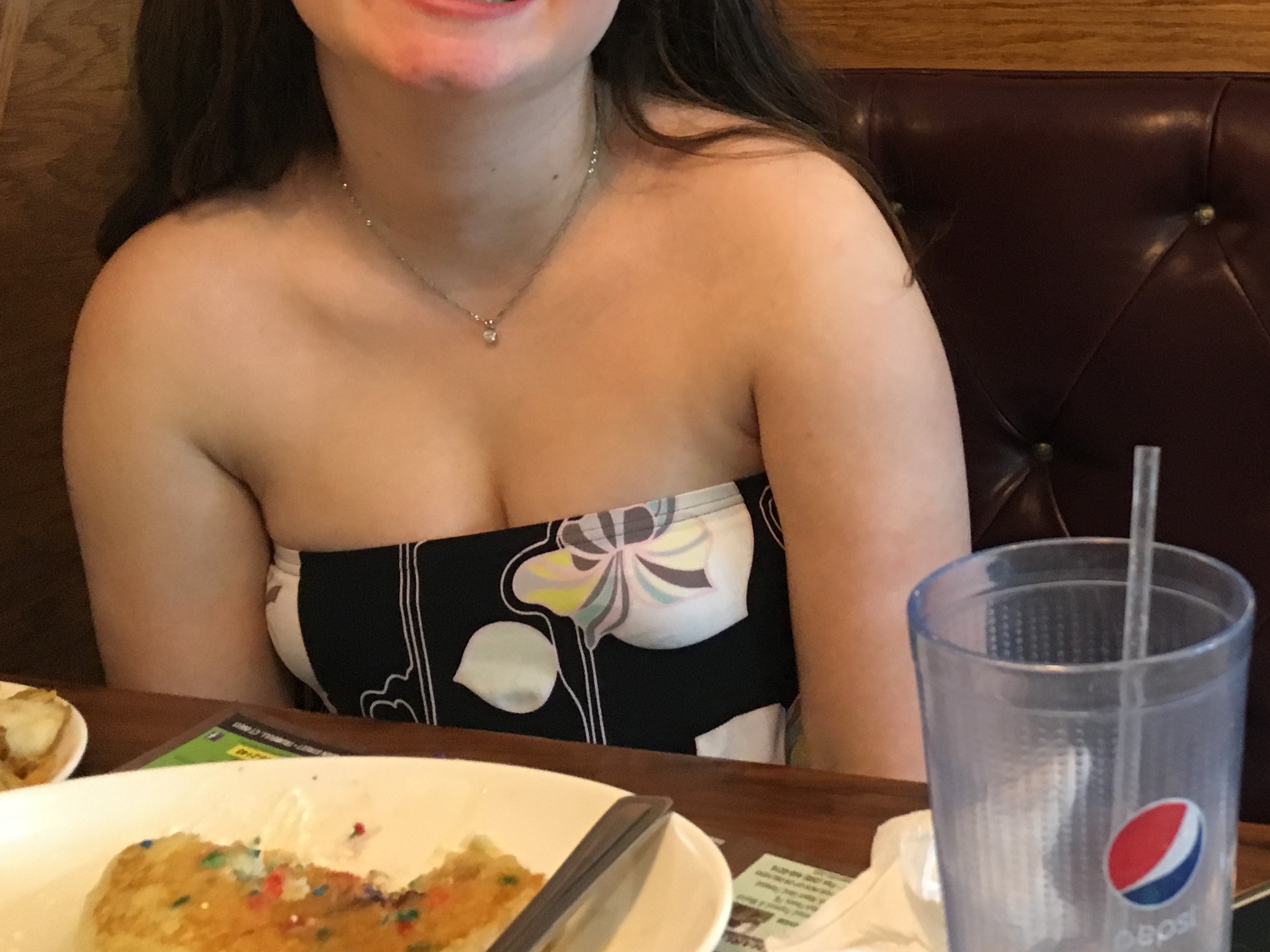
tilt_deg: -11.5
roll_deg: +1.3
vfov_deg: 27.6
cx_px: 1079
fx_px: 1907
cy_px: 241
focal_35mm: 52
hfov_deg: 35.2
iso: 200
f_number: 2.2
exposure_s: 1/30
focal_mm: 4.15
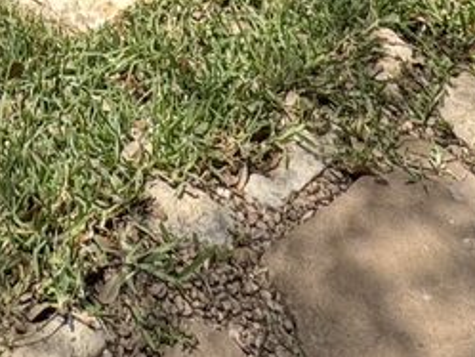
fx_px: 1112
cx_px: -50
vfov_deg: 11.8
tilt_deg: -6.6
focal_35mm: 81
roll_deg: +2.7
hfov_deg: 22.7
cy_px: -651
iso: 50
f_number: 2.2
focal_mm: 2.22
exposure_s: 1/1160
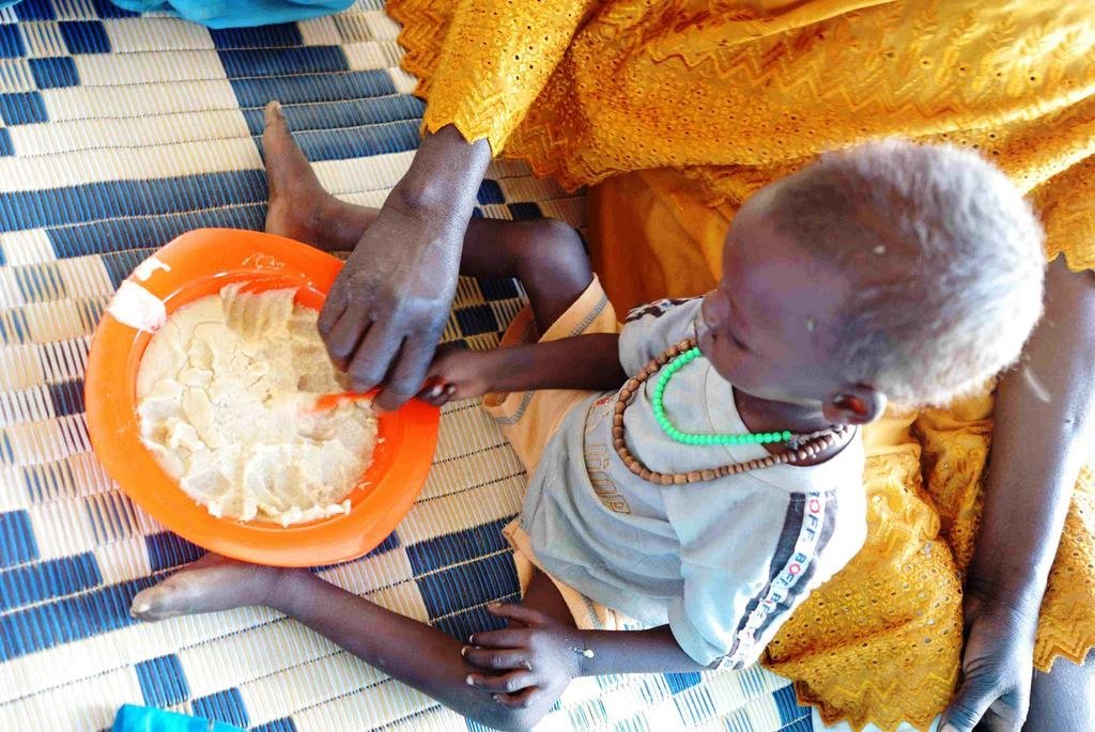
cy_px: 366
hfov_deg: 46.4
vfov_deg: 32.0
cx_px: 548
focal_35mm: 42
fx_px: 1279
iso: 320
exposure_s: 1/15
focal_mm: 28
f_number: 3.2
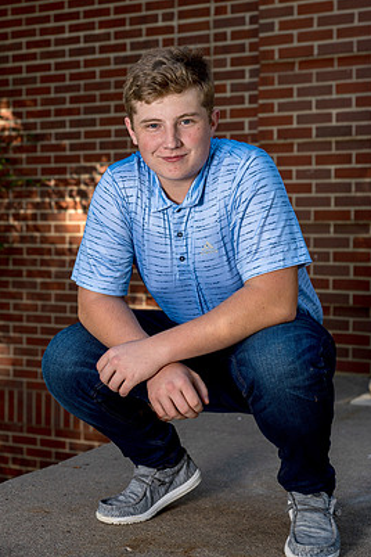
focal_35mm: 56
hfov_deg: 24.2
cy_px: 292
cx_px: 173
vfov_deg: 35.6
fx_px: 866
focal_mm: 50
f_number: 3.5
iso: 100
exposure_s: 1/160
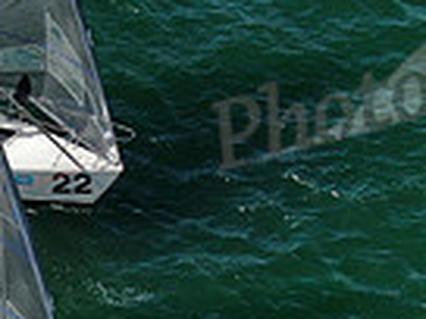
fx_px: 2461
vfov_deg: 7.4
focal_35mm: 200
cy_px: 311
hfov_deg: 9.8
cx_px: 31
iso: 100
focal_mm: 8.42
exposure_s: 1/1600
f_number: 3.8
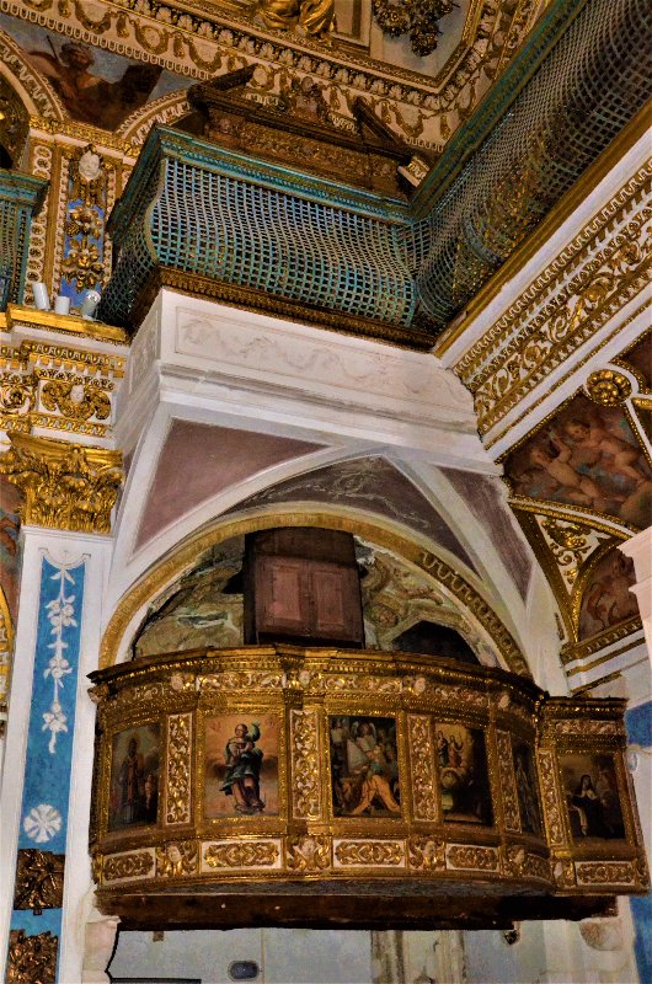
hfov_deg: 34.1
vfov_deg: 49.6
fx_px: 1064
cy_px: 492
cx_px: 326
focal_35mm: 39
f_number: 8
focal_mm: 26
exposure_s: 1/60
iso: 5000
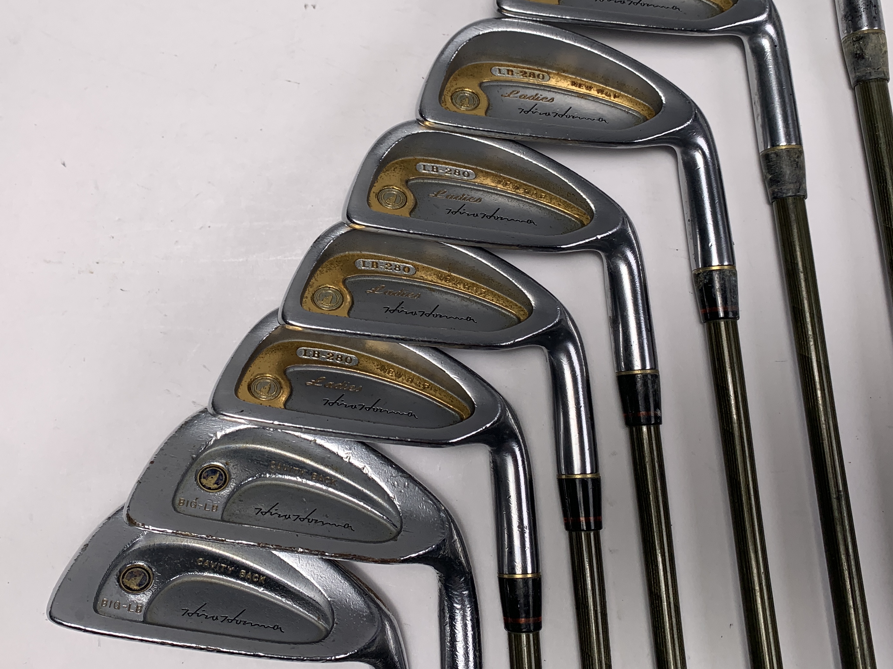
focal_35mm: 38
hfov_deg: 48.8
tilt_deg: -77.3
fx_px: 980
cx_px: 372
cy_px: 234
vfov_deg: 37.4
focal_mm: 4.25
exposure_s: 1/359
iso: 25
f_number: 1.8
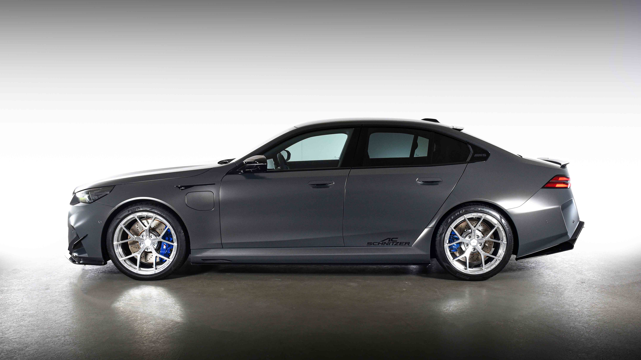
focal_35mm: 33
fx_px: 561
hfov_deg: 59.5
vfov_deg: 35.6
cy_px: 165
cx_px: 320
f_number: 11
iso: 1250
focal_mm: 31
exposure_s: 1/125
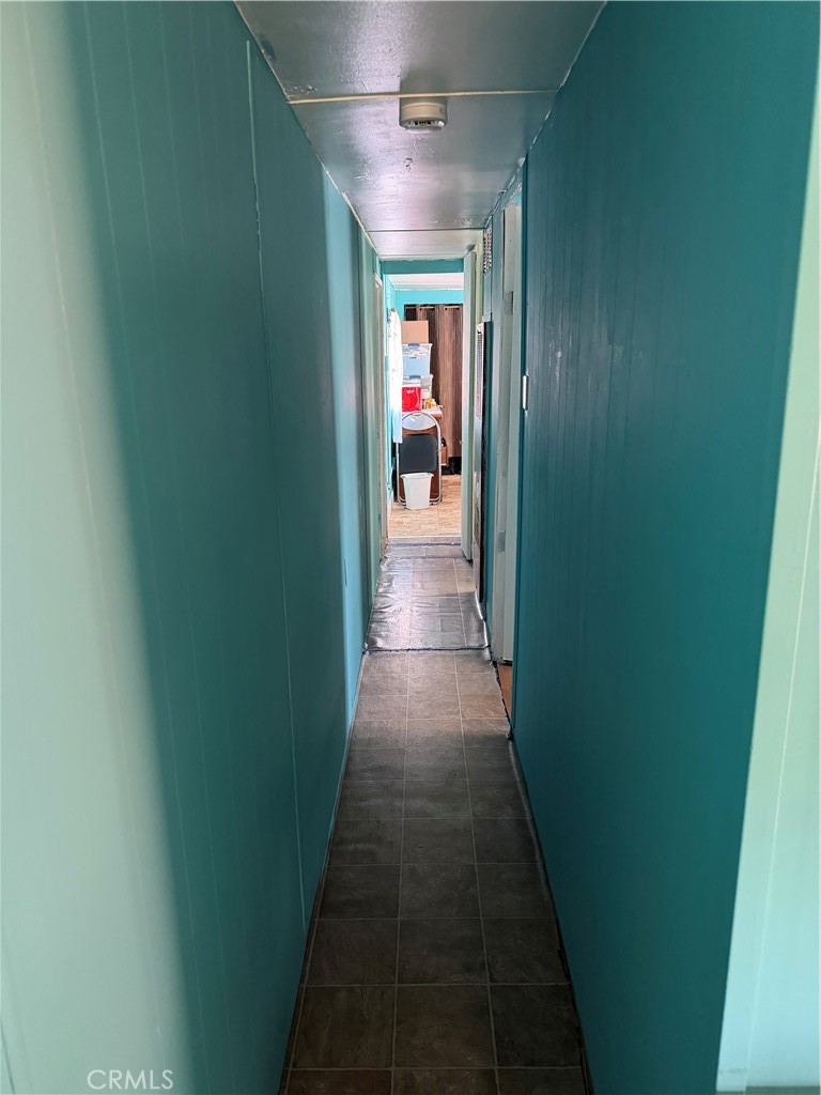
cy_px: 548
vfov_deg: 71.6
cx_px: 410
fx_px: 759
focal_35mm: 24
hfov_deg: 56.8
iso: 1000
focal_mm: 6.76
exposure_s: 1/40
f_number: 1.78
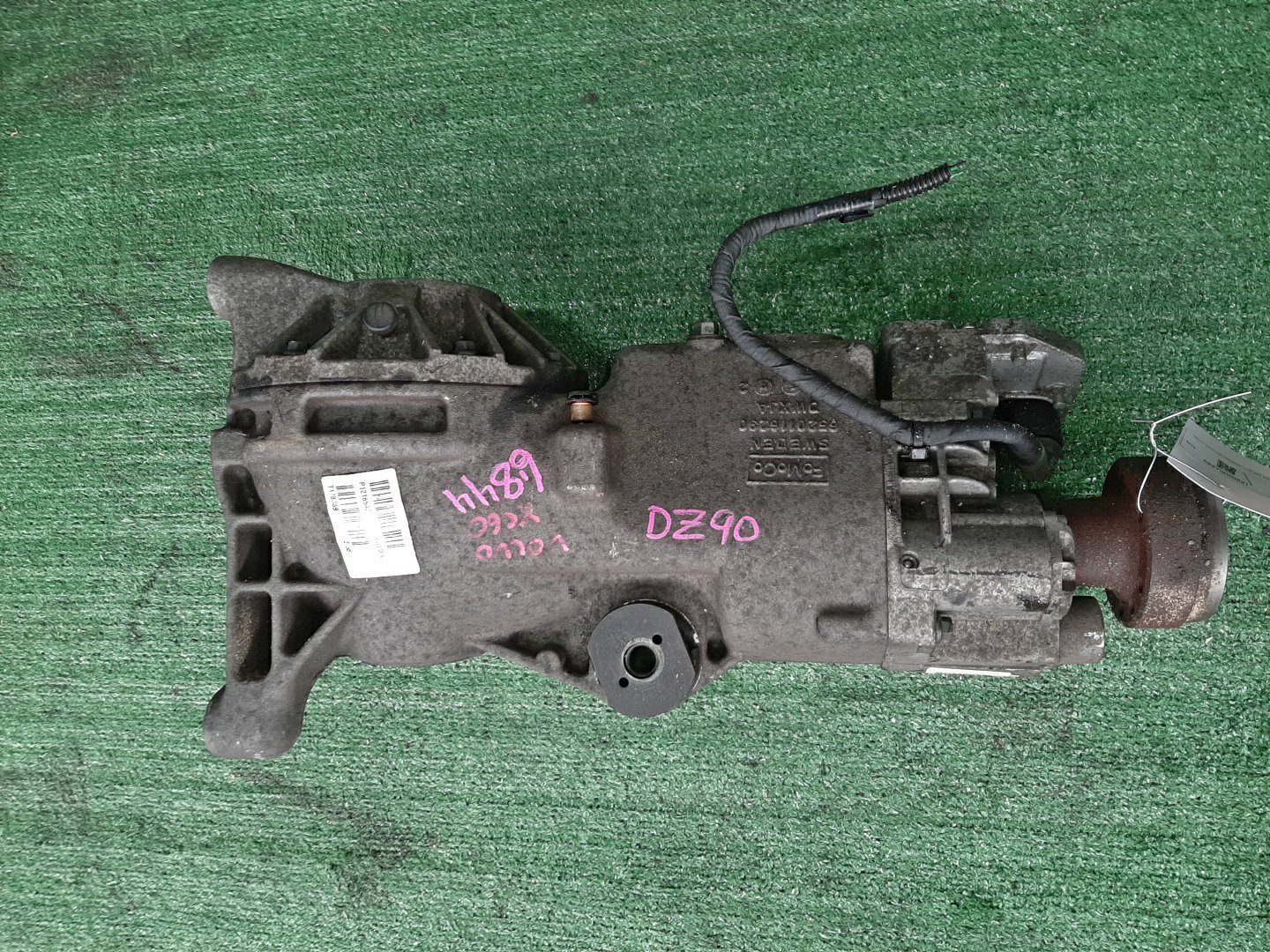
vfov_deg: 53.1
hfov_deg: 67.3
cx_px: 635
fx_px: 954
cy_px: 476
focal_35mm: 26
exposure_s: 1/50
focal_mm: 3.93
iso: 64
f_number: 1.7
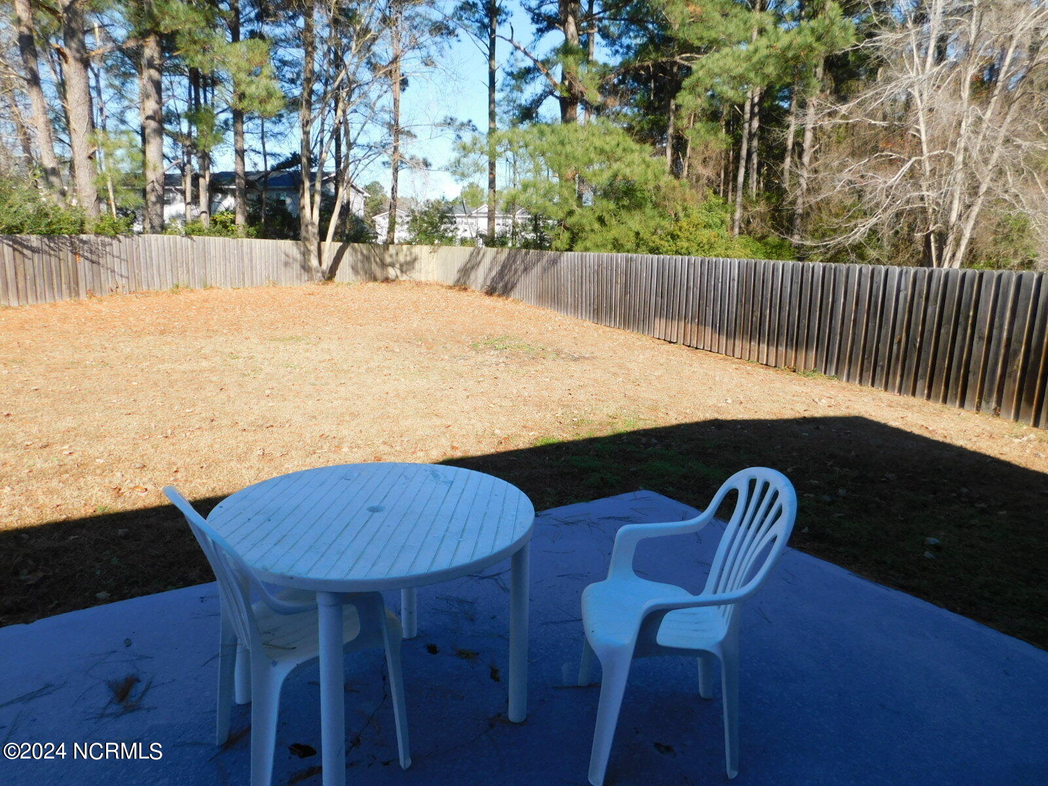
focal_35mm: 23
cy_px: 393
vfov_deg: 58.9
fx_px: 696
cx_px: 524
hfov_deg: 73.9
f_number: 3
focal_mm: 4
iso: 125
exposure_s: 1/800
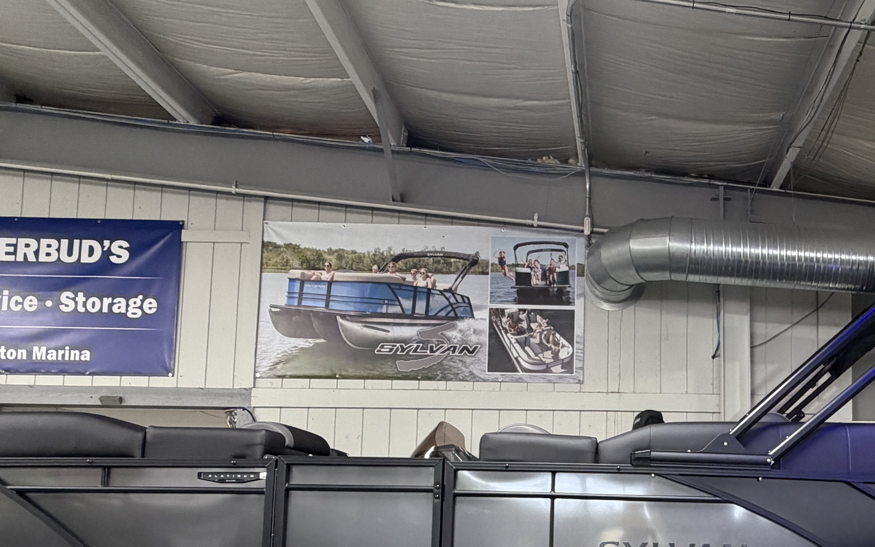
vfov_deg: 38.6
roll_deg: -0.6
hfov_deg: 58.0
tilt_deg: +3.2
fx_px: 739
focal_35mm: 31
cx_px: 659
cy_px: 462
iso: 320
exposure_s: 1/60
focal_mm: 2.22
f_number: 2.2
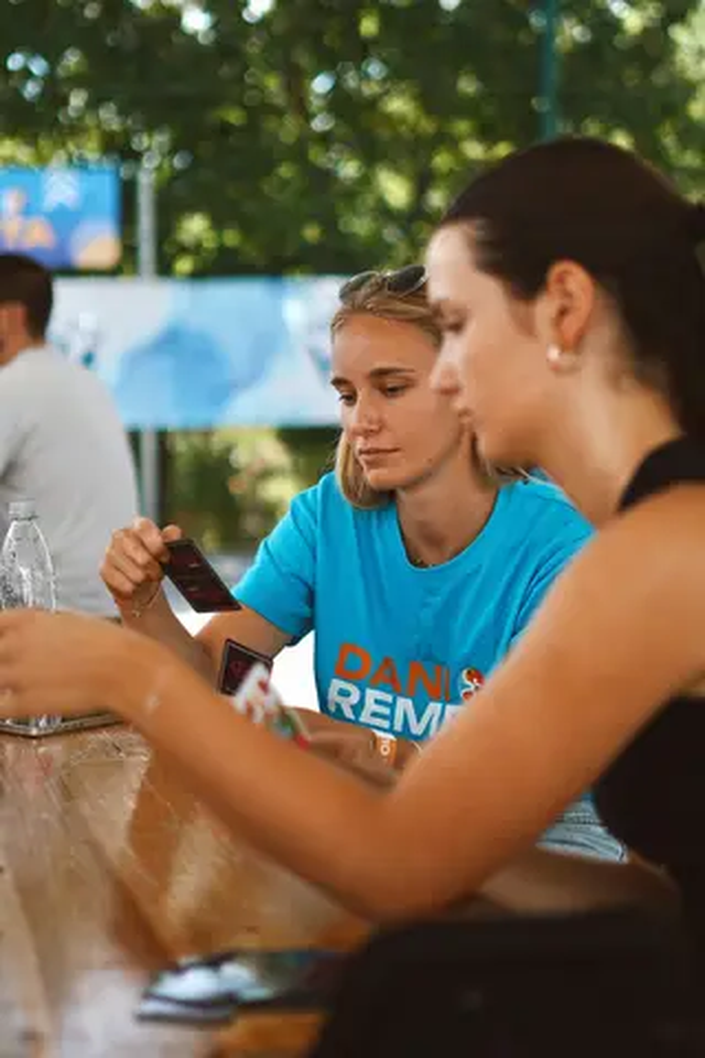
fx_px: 2203
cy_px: 529
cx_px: 352
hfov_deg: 18.2
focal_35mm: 75
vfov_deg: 27.0
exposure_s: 1/1600
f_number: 1.8
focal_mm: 50
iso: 100
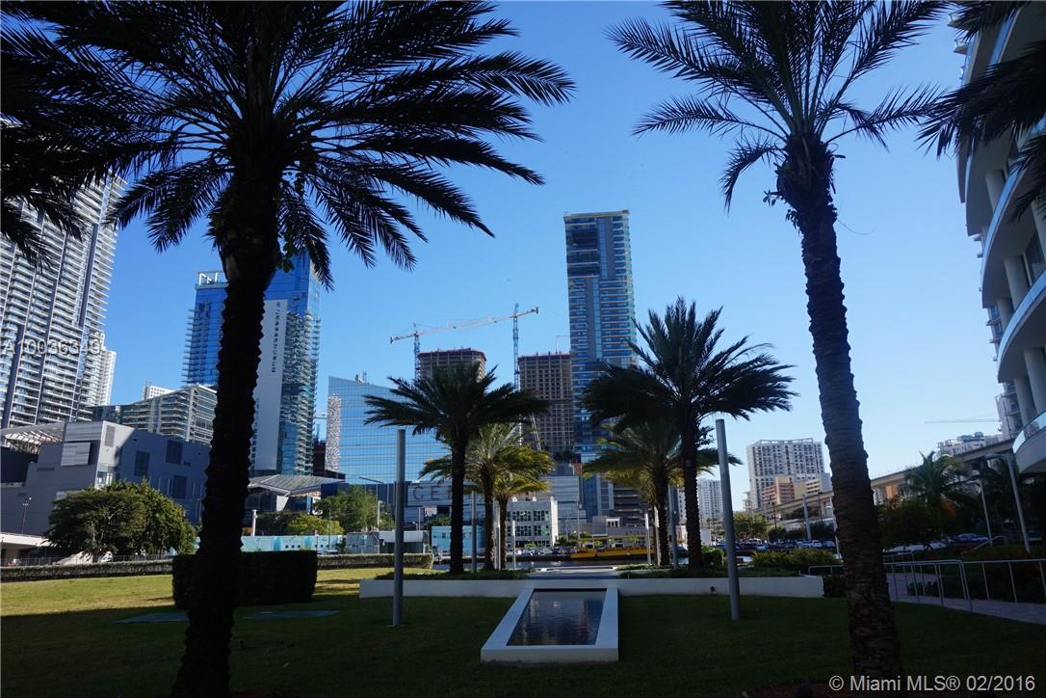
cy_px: 349
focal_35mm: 24
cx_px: 523
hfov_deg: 73.7
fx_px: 697
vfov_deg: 53.1
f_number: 13
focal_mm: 16
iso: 100
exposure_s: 1/80
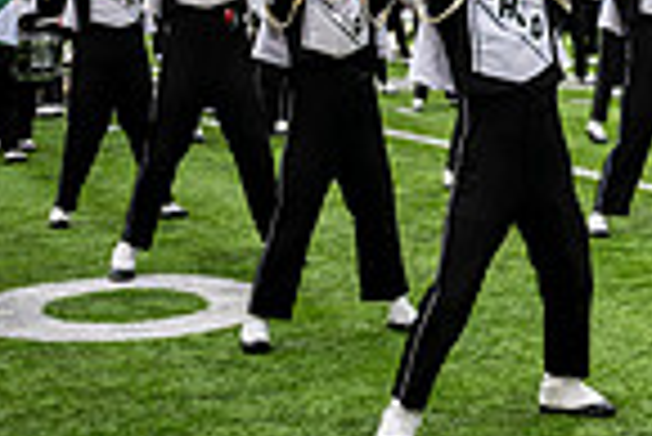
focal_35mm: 104
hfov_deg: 16.9
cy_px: -25
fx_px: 1885
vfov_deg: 13.0
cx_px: 1106
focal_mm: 26
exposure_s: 1/500
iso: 100
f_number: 2.8
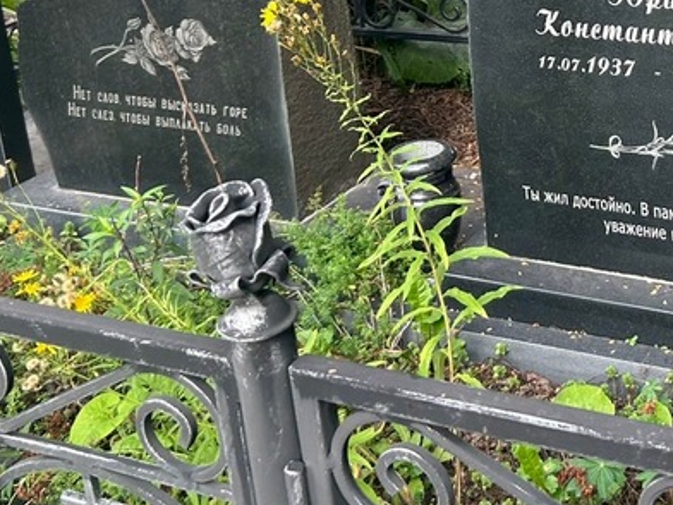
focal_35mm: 68
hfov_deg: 27.4
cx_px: 625
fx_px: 1322
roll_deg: -1.7
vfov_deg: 20.9
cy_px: -2
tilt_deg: -13.0
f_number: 1.5
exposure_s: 1/499
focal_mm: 5.7
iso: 50
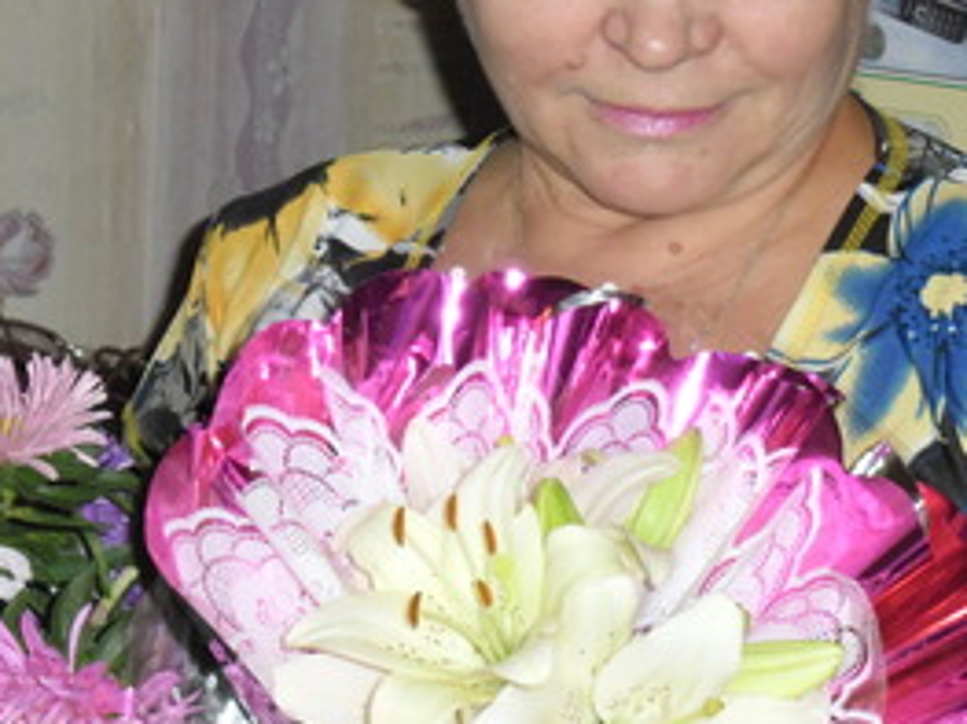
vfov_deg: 12.3
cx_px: 651
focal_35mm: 120
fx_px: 3351
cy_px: 344
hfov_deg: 16.4
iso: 200
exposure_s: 1/60
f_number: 5.7
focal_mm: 11.2
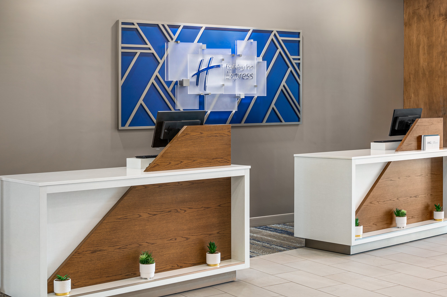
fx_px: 682
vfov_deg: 24.5
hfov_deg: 36.1
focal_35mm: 55
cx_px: 267
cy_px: 109
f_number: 10
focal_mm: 36
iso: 100
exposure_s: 1/1.25
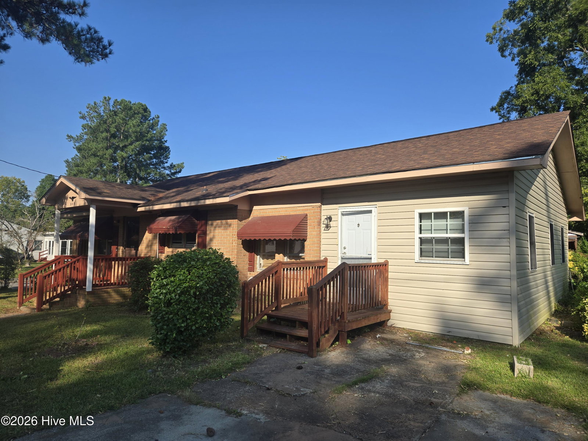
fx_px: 391
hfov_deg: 73.9
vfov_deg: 58.9
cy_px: 220
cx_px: 294
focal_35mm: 23
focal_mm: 5.4
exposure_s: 1/1441
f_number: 1.8
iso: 25
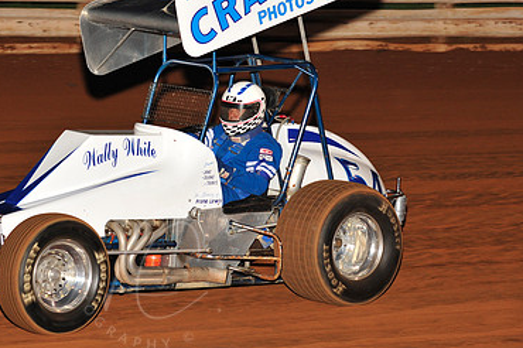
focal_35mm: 196
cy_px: 133
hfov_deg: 10.5
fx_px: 2845
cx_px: 154
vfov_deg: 7.0
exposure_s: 1/250
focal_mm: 125
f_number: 6.3
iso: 800
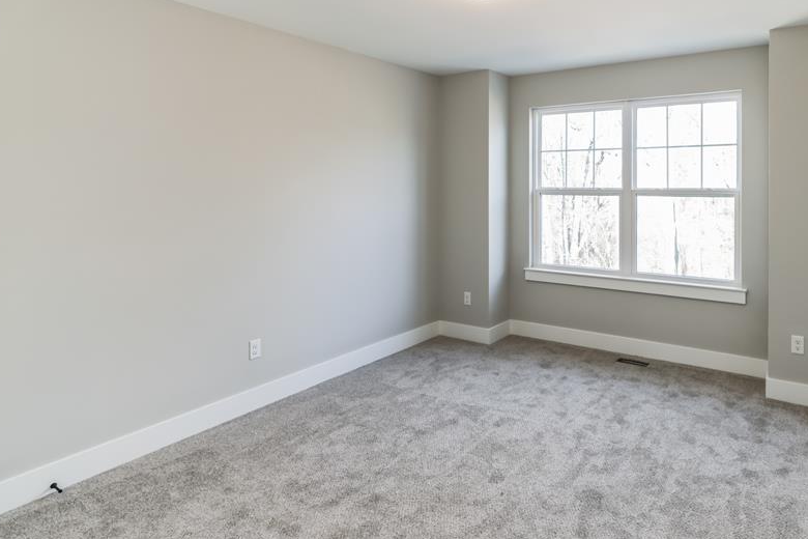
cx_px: 514
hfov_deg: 79.4
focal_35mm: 21
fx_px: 471
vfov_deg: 59.4
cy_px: 250
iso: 100
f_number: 5.6
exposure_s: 1/30
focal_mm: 16
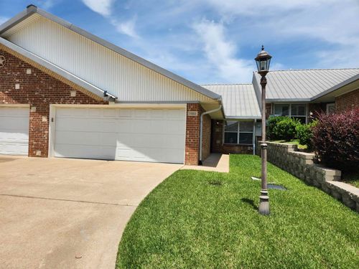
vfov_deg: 58.9
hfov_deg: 73.9
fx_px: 239
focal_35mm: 23
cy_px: 134
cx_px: 180
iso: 20
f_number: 1.8
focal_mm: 5.4
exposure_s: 1/2635
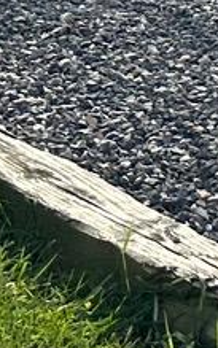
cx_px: 673
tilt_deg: +5.6
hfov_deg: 5.2
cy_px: -699
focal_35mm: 238
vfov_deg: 7.7
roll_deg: -1.6
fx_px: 2261
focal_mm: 6.86
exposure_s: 1/5263
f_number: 1.78
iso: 80
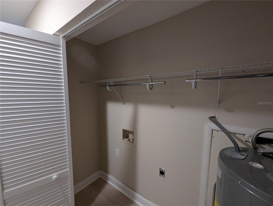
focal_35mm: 13
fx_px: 103
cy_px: 103
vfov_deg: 90.1
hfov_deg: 106.1
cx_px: 136
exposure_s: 1/24
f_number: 2.2
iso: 190
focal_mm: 1.95
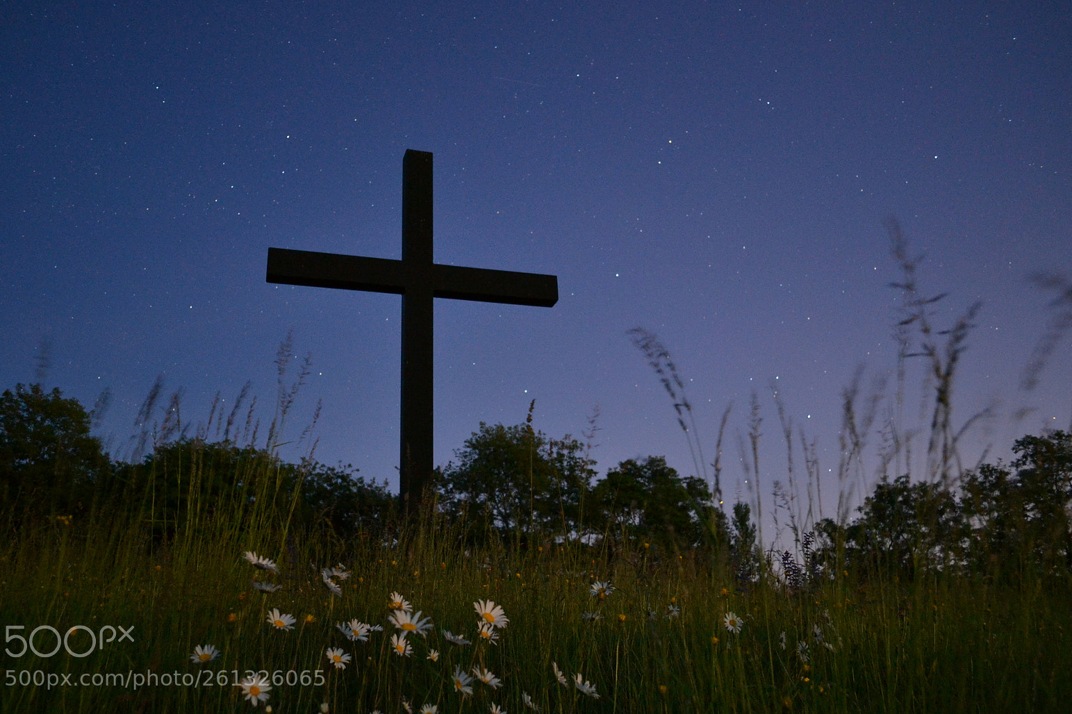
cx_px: 518
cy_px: 363
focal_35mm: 28
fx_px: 834
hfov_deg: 65.5
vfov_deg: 46.4
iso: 1600
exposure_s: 13
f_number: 3.5
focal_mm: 18
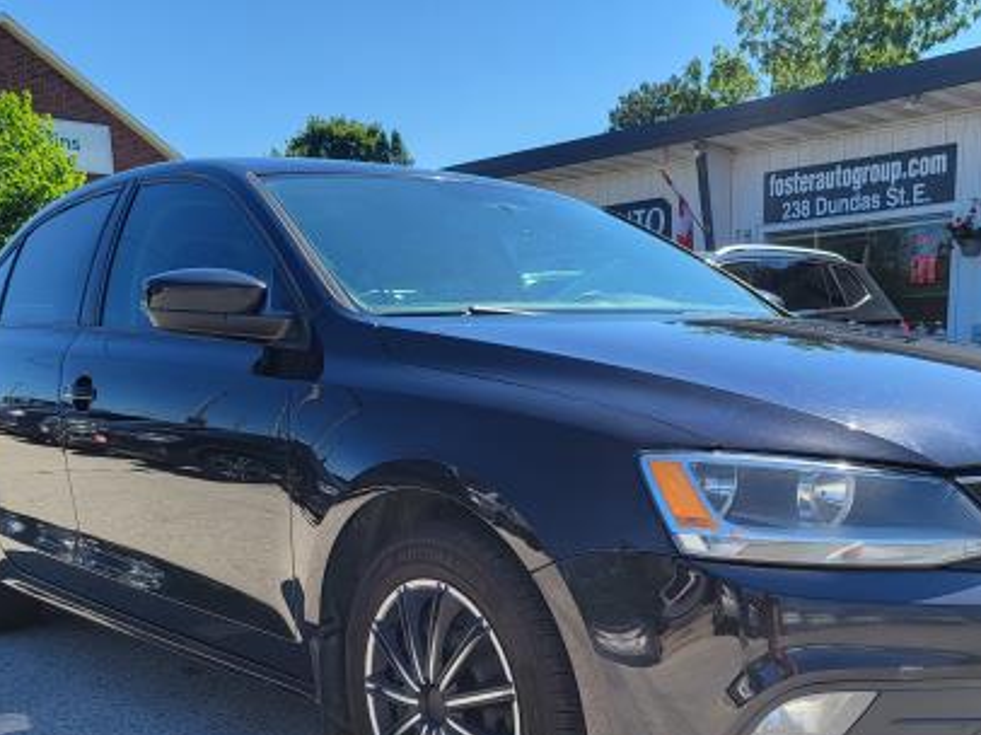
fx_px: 1161
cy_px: 578
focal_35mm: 41
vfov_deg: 34.1
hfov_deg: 45.7
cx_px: 556
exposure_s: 1/1157
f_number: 1.8
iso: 40
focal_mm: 5.4
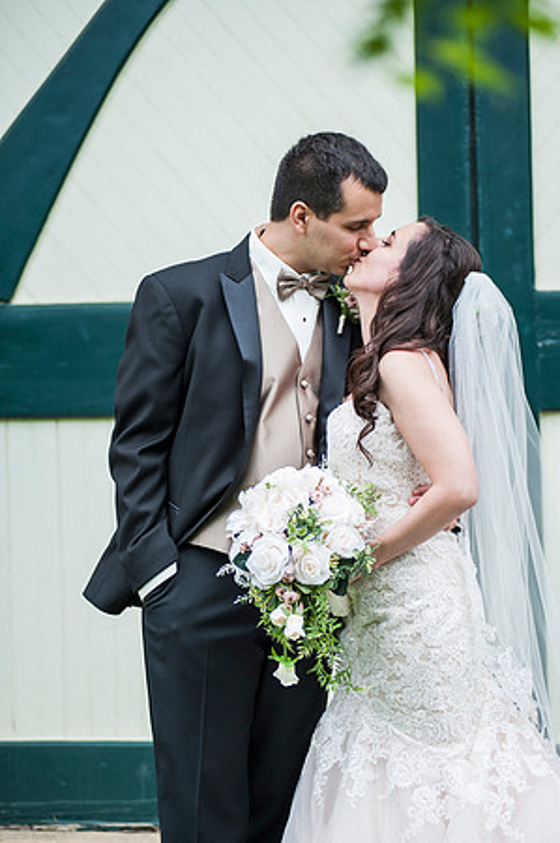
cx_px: 280
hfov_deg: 13.7
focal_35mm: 100
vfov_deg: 20.4
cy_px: 422
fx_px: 2339
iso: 200
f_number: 3.2
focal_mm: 100
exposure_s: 1/800
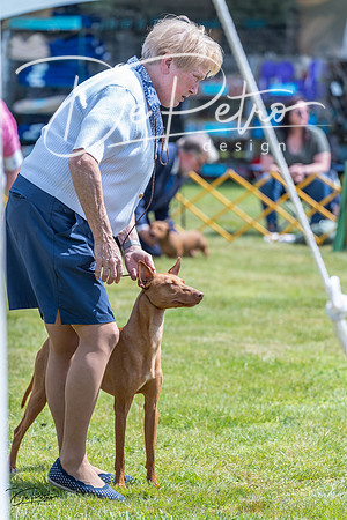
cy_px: 260
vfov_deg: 12.0
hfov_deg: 8.0
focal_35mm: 171
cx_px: 174
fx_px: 2472
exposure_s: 1/1000
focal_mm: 171
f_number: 5
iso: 400
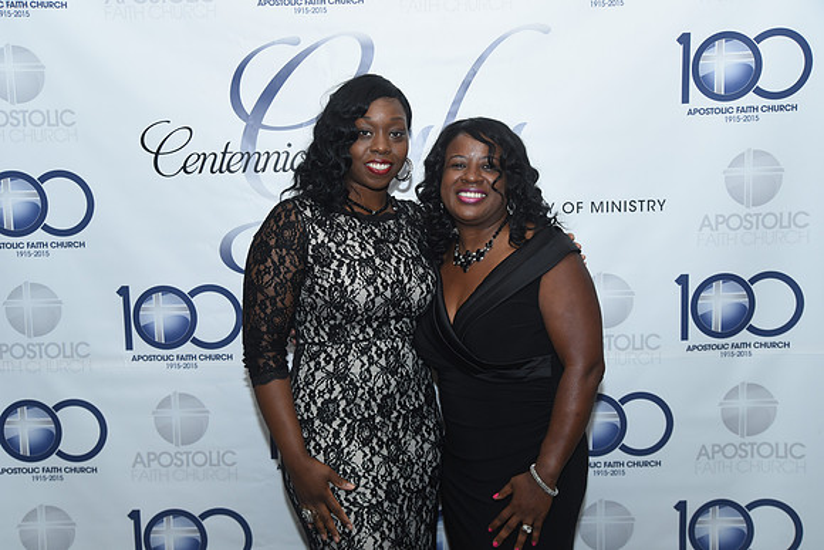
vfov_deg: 29.9
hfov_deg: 43.6
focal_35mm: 45
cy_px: 275
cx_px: 412
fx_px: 1030
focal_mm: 45
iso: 500
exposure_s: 1/100
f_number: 5
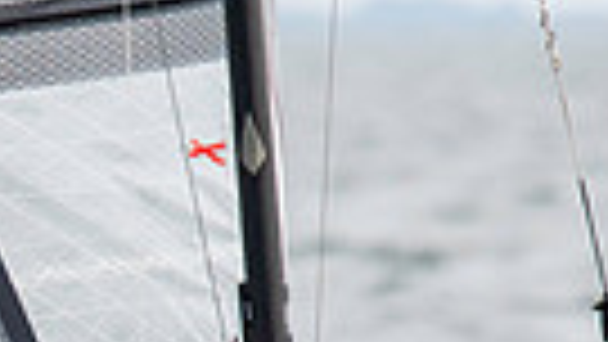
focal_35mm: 2110
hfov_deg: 1.0
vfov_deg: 0.6
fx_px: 34024
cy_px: 722
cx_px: -288
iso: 400
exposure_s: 1/4000
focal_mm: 300
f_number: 5
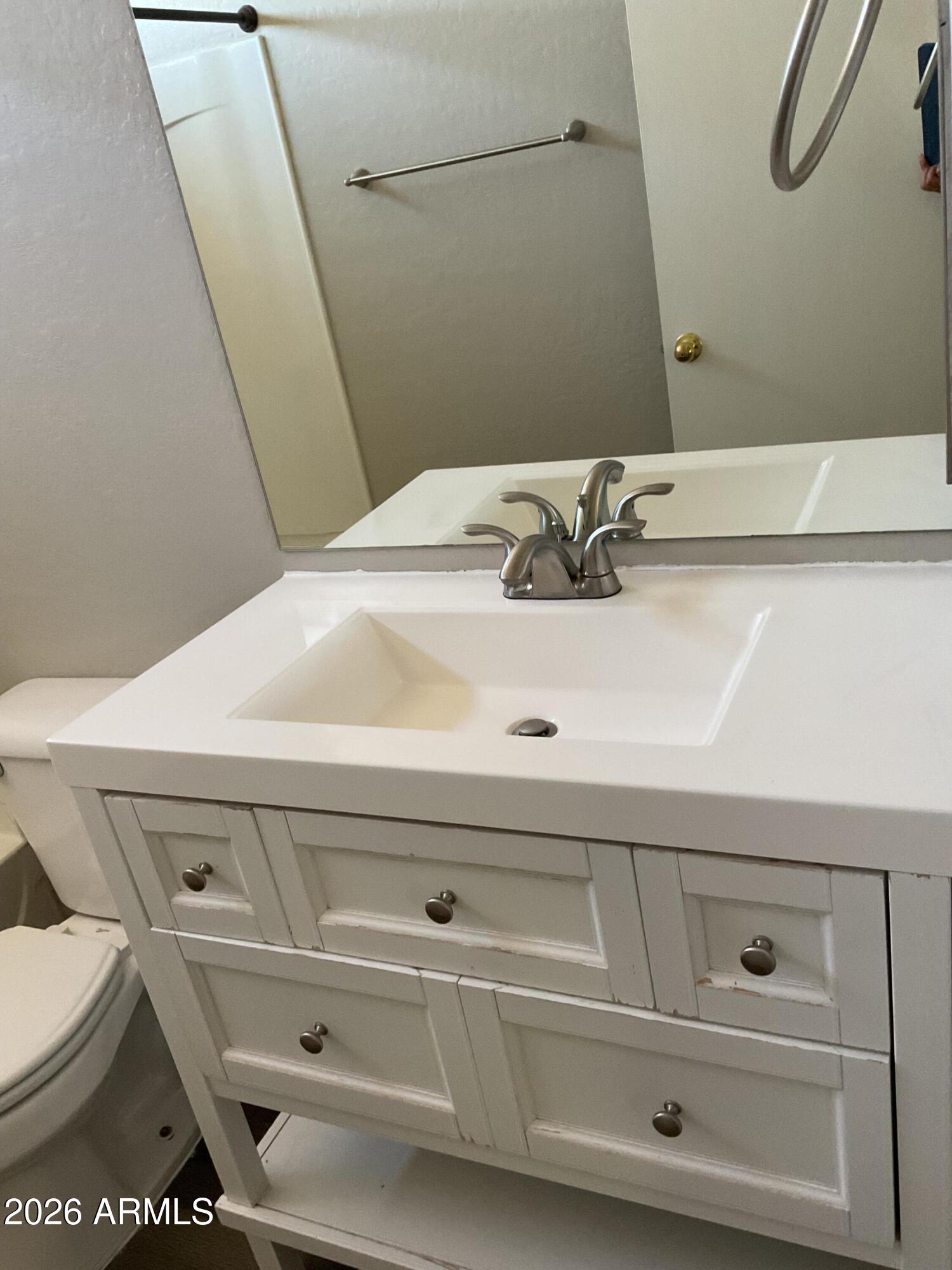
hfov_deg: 48.2
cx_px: 476
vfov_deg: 61.7
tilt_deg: -23.3
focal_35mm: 29
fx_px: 1063
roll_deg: +11.6
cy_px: 635
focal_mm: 3
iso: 125
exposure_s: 1/60
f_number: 1.8
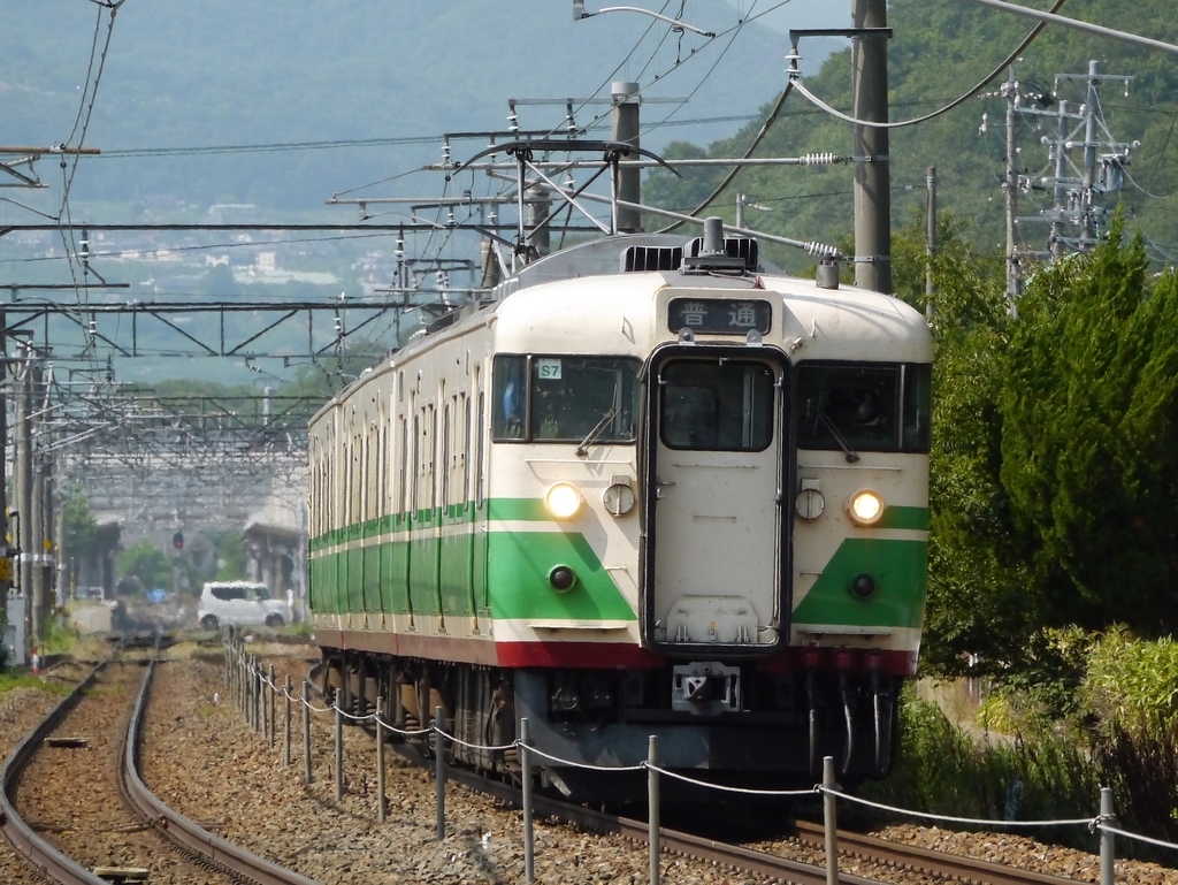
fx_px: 10214
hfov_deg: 6.6
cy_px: 442
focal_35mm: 300
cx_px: 589
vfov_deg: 5.0
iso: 800
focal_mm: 150
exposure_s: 1/1300
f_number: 9
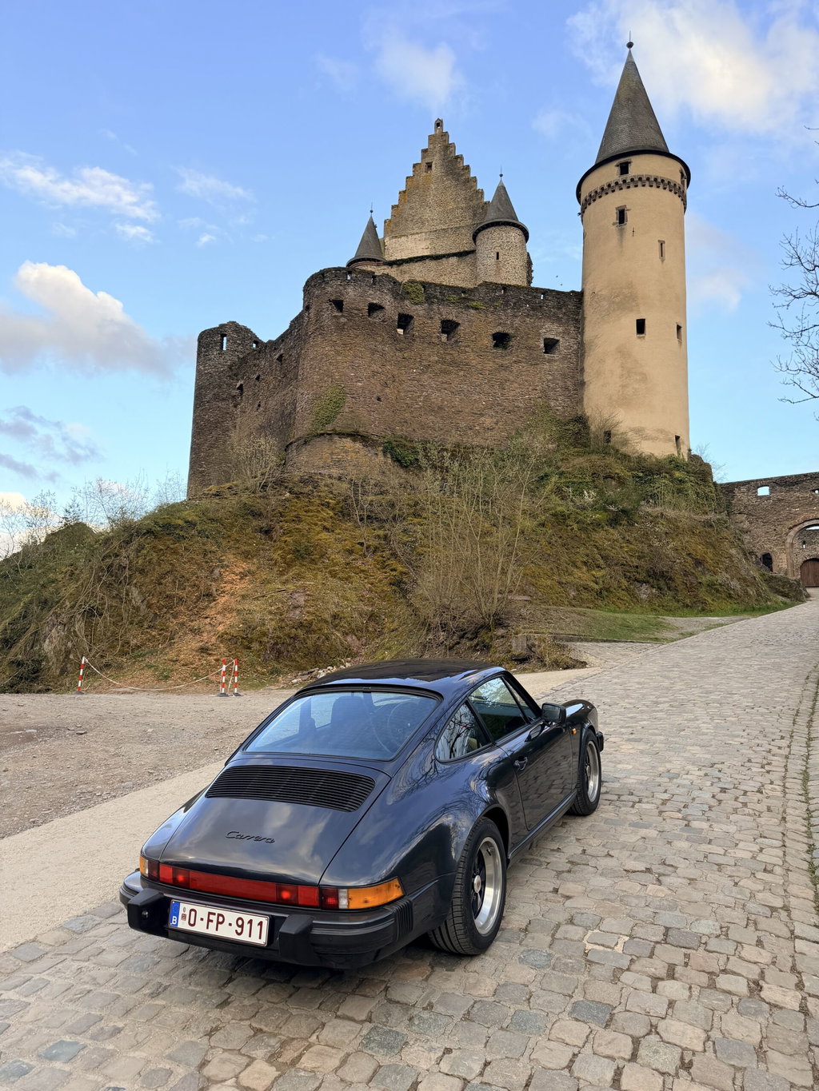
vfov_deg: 71.6
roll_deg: -0.3
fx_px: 757
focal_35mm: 24
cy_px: 546
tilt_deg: +9.4
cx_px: 410
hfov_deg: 56.8
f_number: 1.78
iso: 100
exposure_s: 1/456
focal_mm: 6.76
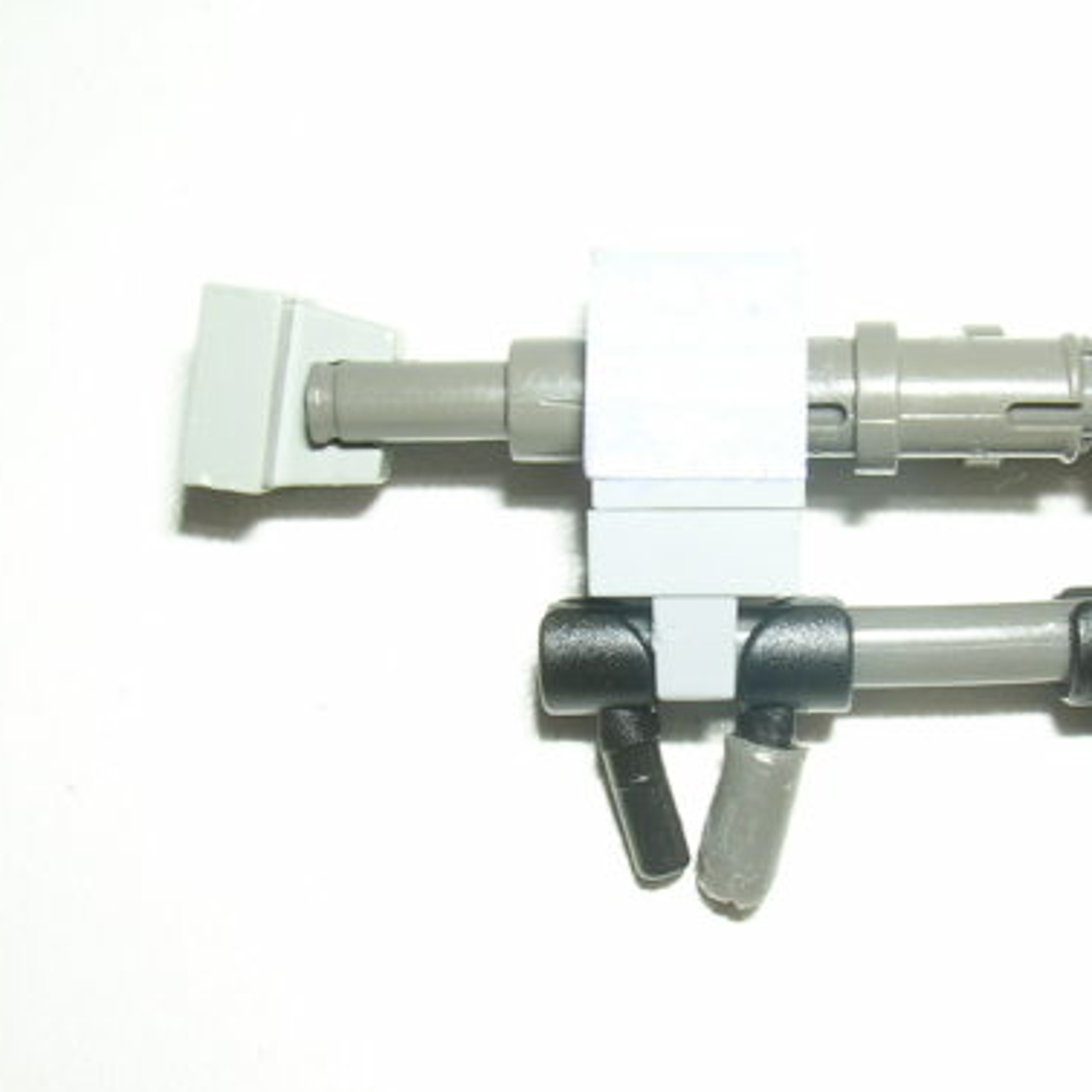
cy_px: 576
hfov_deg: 29.8
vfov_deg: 30.0
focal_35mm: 57
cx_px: 744
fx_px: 2034
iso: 100
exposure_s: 1/60.1
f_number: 5.6
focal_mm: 5.8
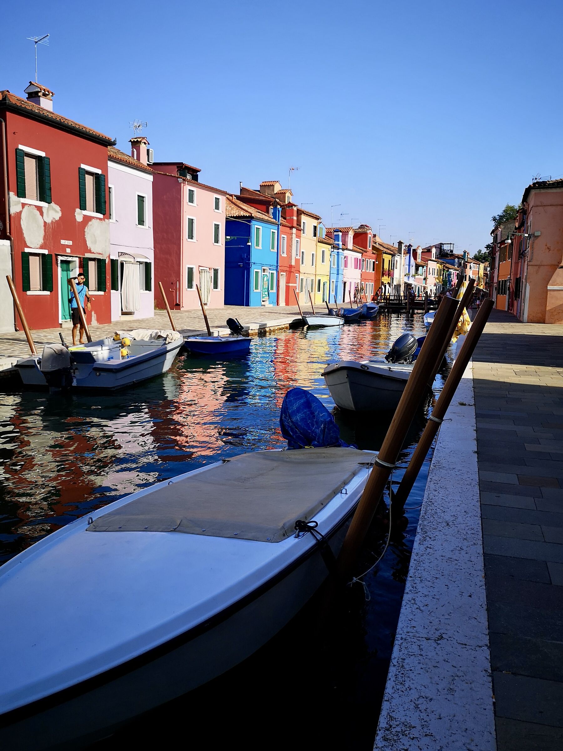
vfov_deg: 65.3
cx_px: 282
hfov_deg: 51.3
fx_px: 586
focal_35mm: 27
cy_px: 376
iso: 50
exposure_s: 1/1567
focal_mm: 5.58
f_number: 1.8
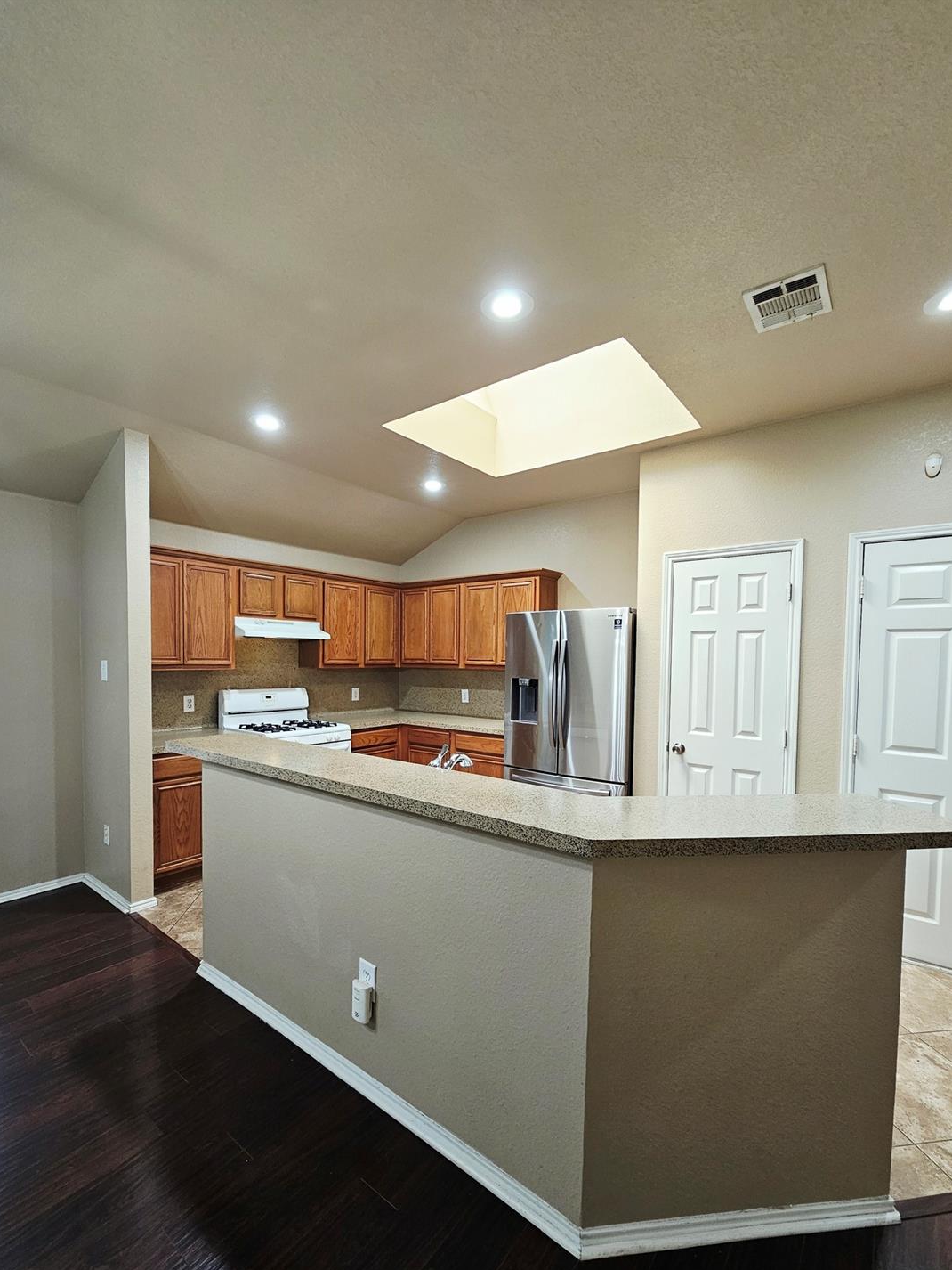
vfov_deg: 101.9
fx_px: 513
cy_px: 682
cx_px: 465
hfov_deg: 85.7
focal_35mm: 14
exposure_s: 1/60
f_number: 2.2
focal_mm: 2.2
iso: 125
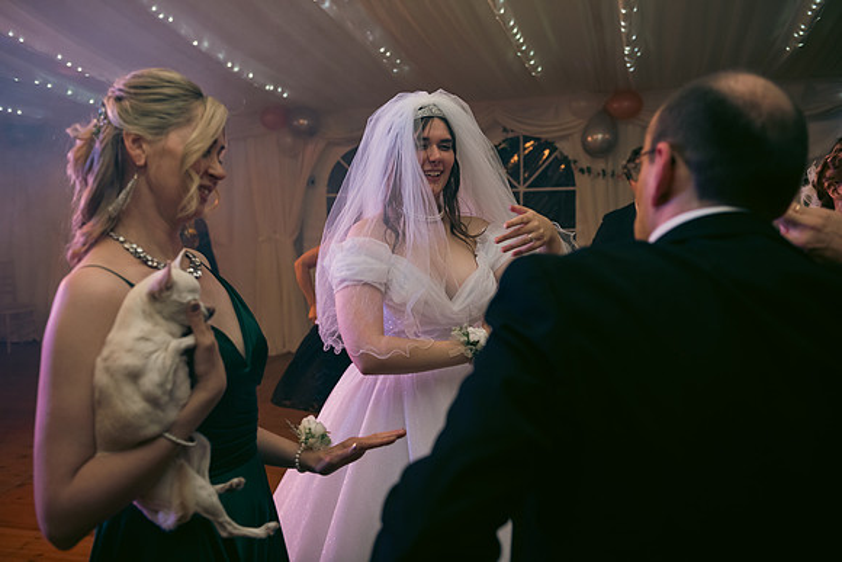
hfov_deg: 55.8
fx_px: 795
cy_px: 281
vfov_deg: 38.9
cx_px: 421
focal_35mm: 34
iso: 800
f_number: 3.5
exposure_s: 1/160
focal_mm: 34
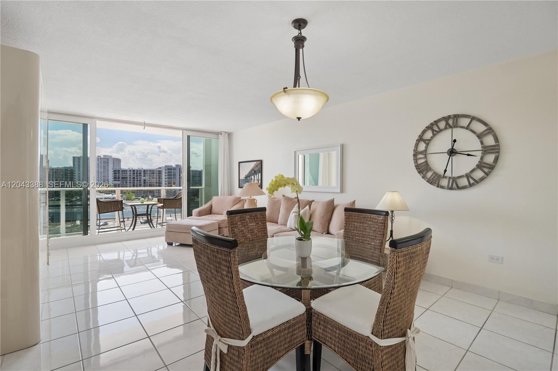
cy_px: 186
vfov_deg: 73.6
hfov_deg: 96.8
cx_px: 279
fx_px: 248
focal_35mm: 16
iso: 250
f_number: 8
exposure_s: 1/125
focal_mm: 16
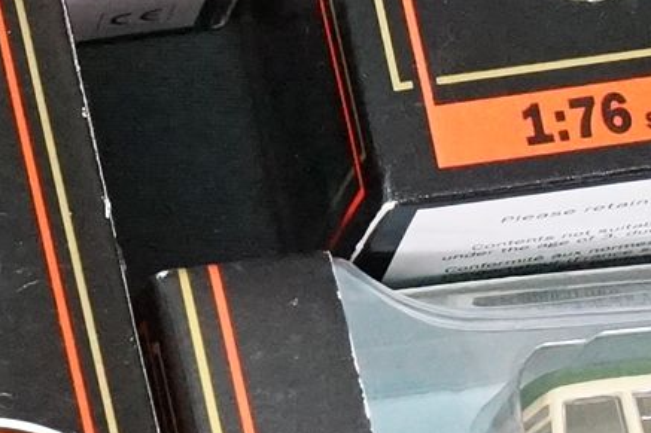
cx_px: -465
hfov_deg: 5.9
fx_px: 6218
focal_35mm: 344
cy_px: -214
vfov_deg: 4.0
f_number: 8
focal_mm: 50
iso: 6400
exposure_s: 1/160
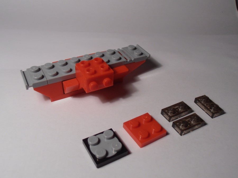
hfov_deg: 50.1
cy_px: 89
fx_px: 254
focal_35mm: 37
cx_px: 119
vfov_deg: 38.7
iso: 80
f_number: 3.9
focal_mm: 6.61
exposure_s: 1/40
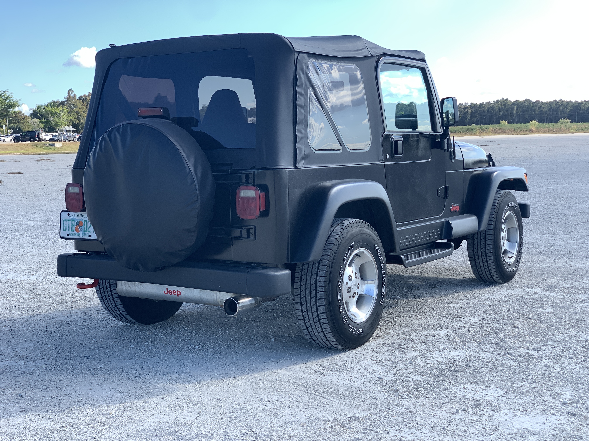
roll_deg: -0.4
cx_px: 294
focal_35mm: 52
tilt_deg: -4.7
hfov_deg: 36.8
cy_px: 220
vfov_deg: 28.0
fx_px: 885
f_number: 2.4
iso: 16
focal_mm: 6
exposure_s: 1/461
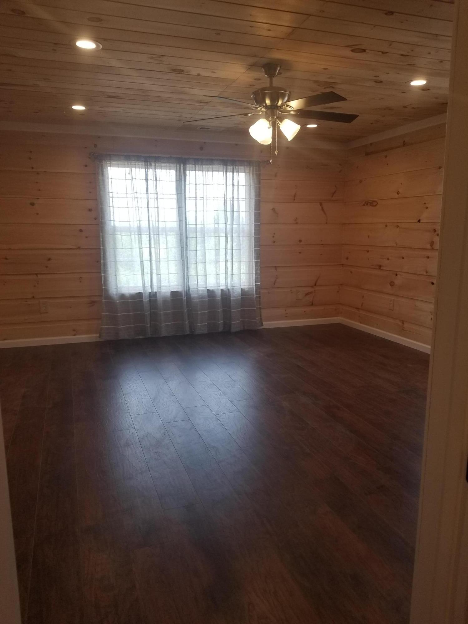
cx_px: 234
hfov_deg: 53.1
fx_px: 469
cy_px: 312
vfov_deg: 67.3
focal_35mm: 26
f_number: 1.7
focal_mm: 4.3
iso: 80
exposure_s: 1/120
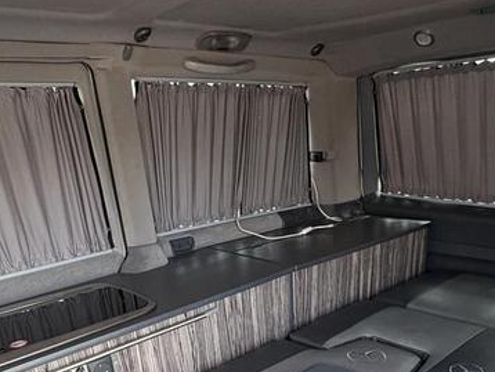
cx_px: 245
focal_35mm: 35
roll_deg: -2.0
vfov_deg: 37.1
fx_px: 501
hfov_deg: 52.6
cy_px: 360
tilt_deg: -20.8
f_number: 2.2
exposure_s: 1/99
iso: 200
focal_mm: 2.22
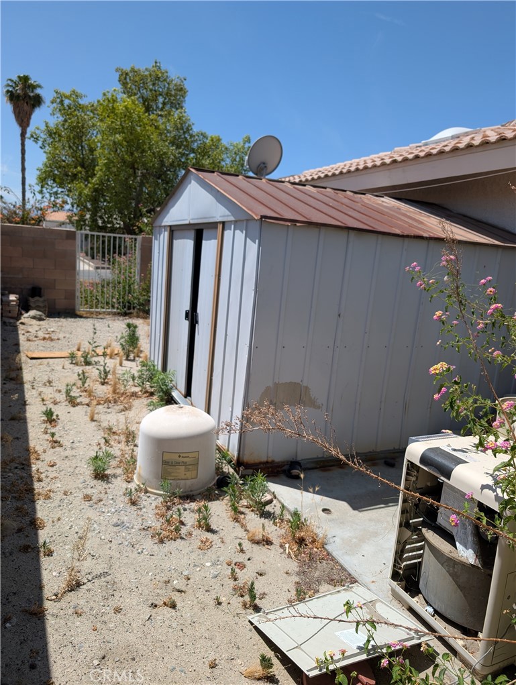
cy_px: 342
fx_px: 476
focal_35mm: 24
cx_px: 258
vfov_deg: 71.5
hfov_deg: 56.9
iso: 20
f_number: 1.68
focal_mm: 6.9
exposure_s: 1/1443
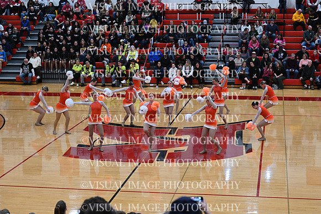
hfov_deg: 28.8
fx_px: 624
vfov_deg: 19.5
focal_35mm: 70
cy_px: 107
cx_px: 160
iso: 4000
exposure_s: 1/400
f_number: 4
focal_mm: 70
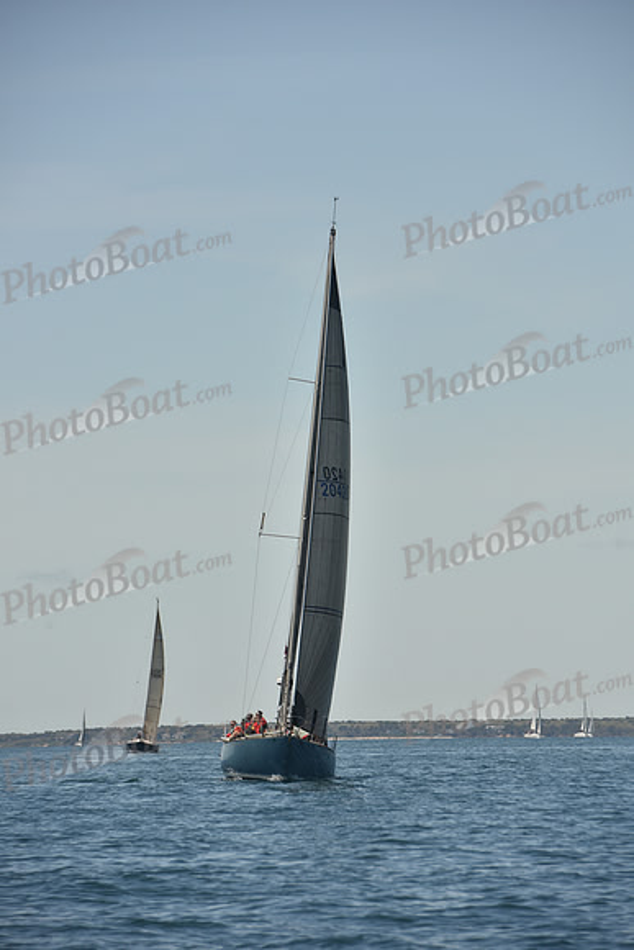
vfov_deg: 10.3
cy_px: 475
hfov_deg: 6.9
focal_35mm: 200
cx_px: 317
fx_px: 5280
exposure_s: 1/800
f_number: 8
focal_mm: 200
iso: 250
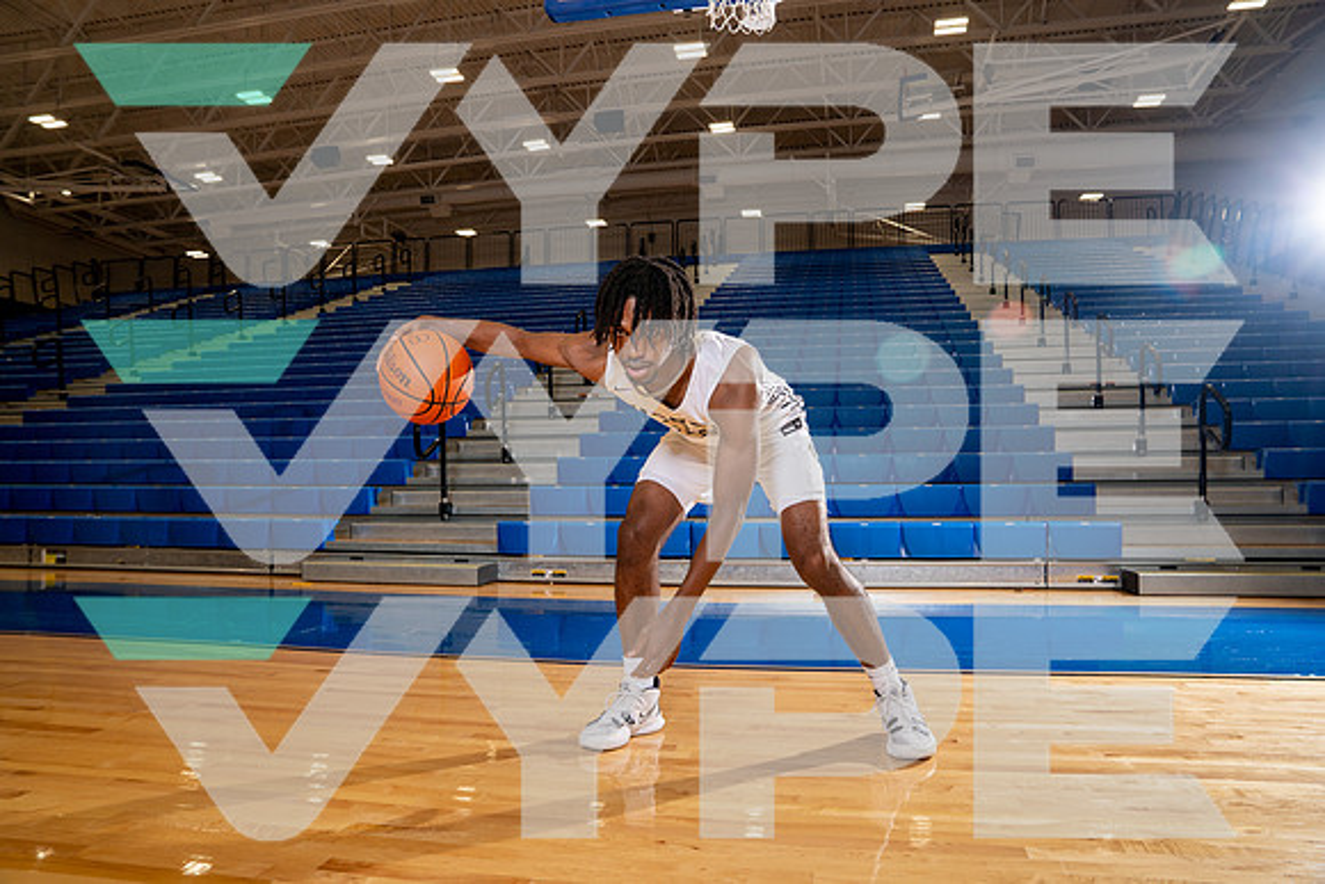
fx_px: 920
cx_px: 662
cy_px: 442
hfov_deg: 71.5
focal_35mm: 25
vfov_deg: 51.3
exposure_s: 1/250
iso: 400
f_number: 5.6
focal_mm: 25
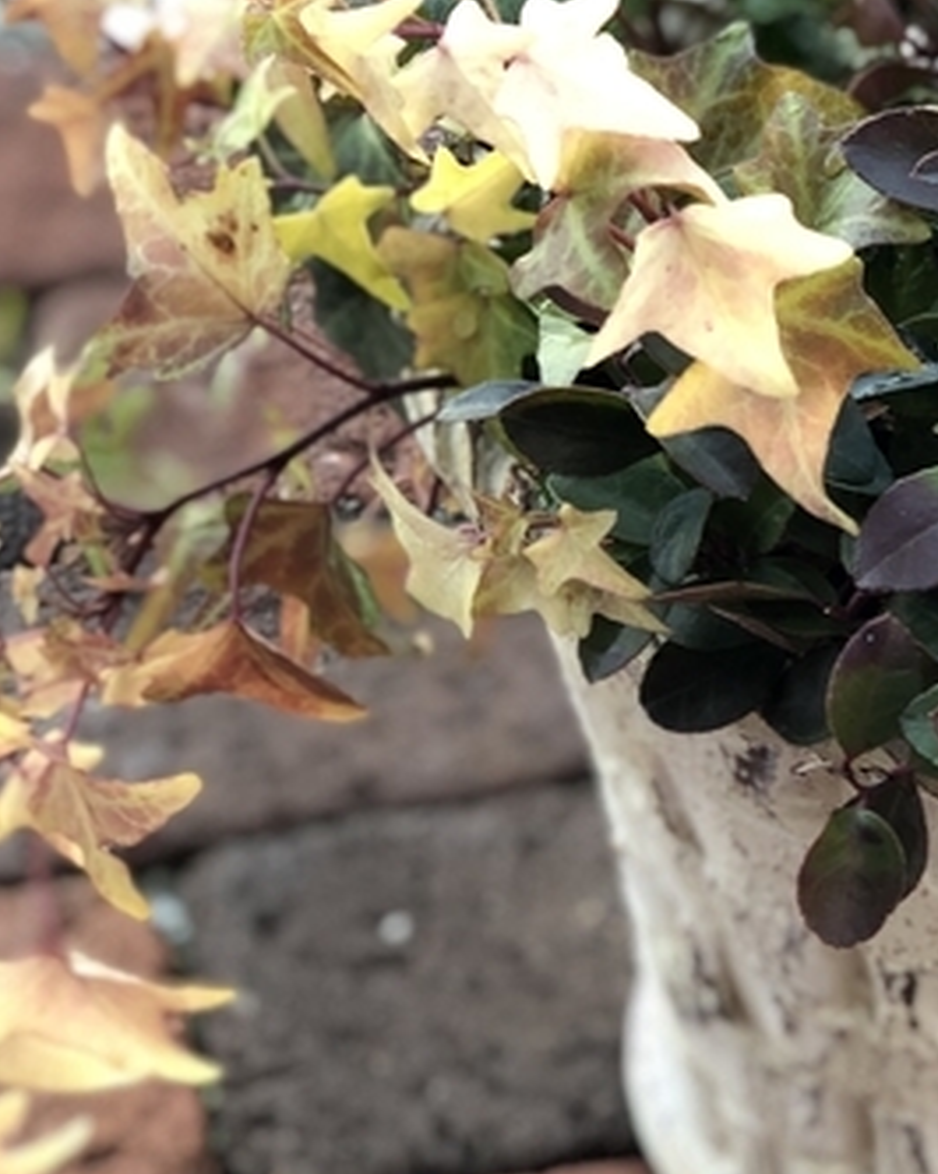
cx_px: 994
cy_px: 233
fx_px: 4237
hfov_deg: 12.4
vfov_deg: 15.7
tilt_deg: -33.7
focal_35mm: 122
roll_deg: -1.9
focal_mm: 6
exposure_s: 1/60
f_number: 2.4
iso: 40
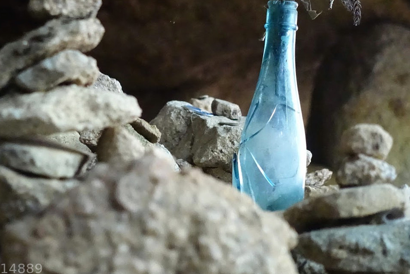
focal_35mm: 84
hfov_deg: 24.1
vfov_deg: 16.2
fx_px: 957
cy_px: 72
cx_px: 162
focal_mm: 18.3
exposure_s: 1/30
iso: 6400
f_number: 2.8
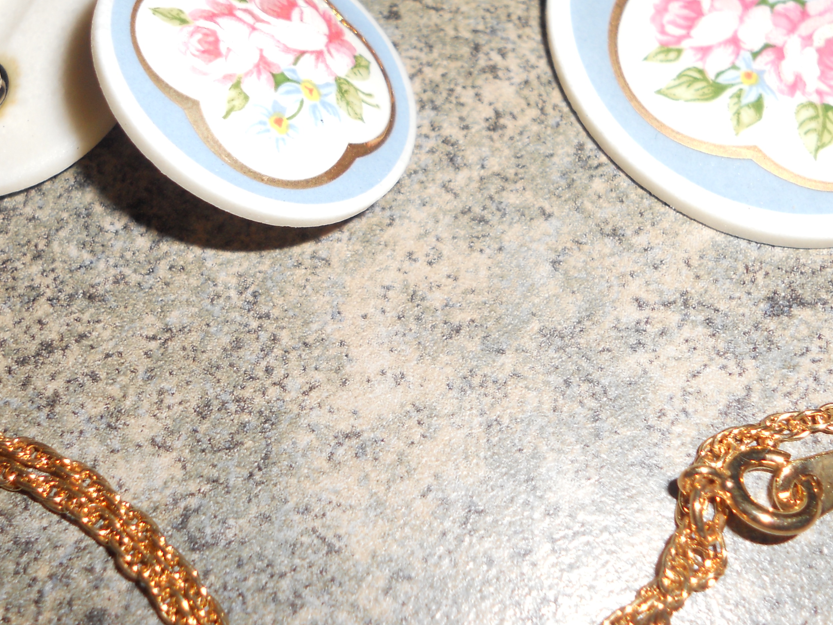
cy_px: 196
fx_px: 1227
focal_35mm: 51
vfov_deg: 28.3
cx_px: 399
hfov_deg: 37.5
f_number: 8.8
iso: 80
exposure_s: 1/25
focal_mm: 5.8
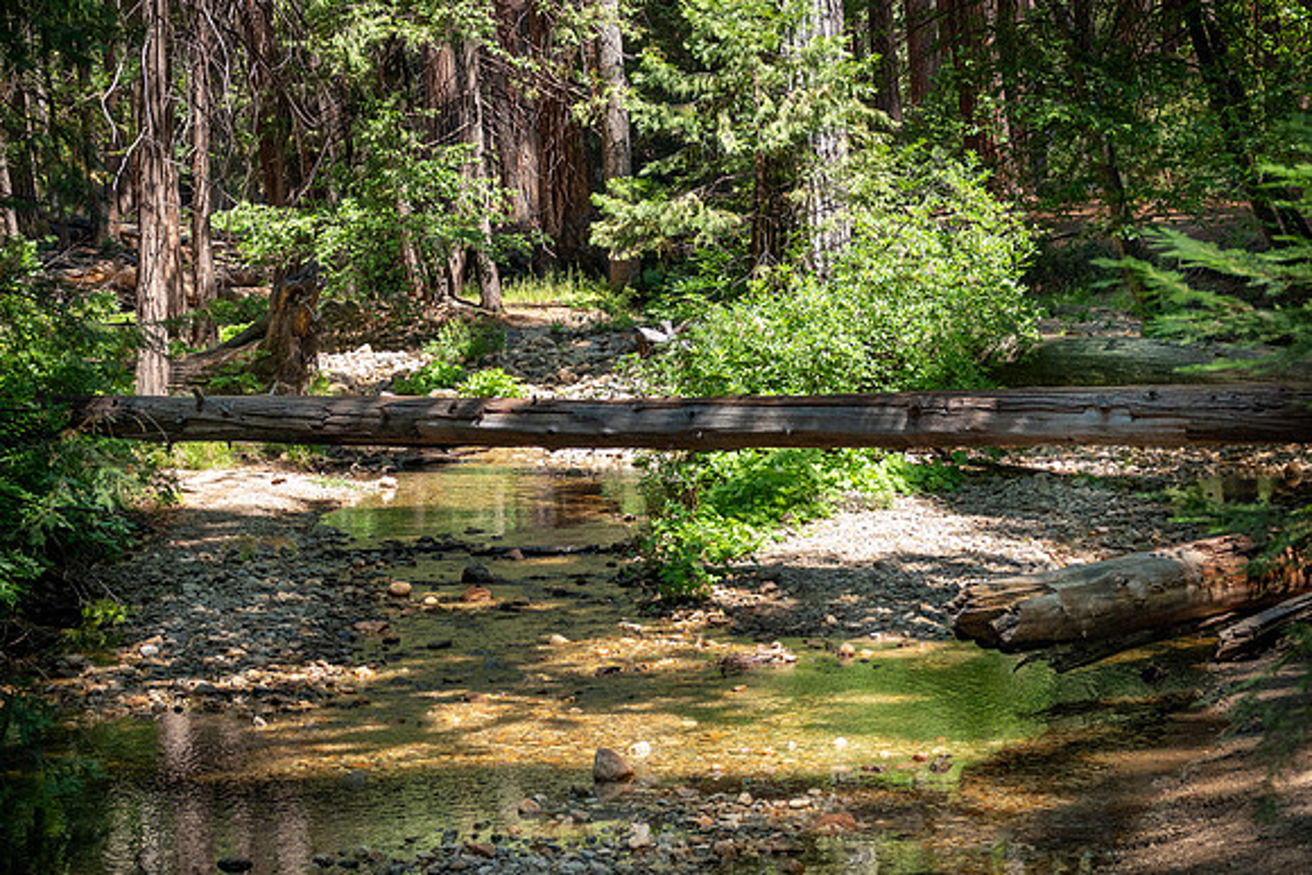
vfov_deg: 14.1
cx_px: 656
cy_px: 438
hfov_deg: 21.0
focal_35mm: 97
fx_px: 3536
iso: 250
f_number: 3.5
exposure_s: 1/500
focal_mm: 35.68
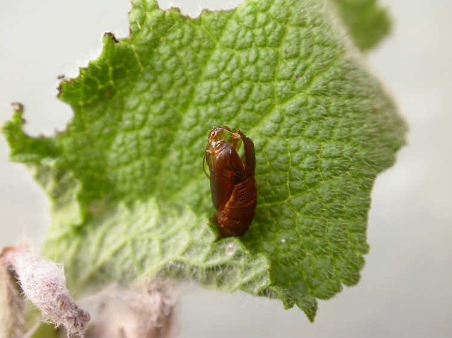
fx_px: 1018
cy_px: 169
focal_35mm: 78
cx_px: 226
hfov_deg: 25.0
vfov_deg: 18.9
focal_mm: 16.2
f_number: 5
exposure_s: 1/60.6
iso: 100
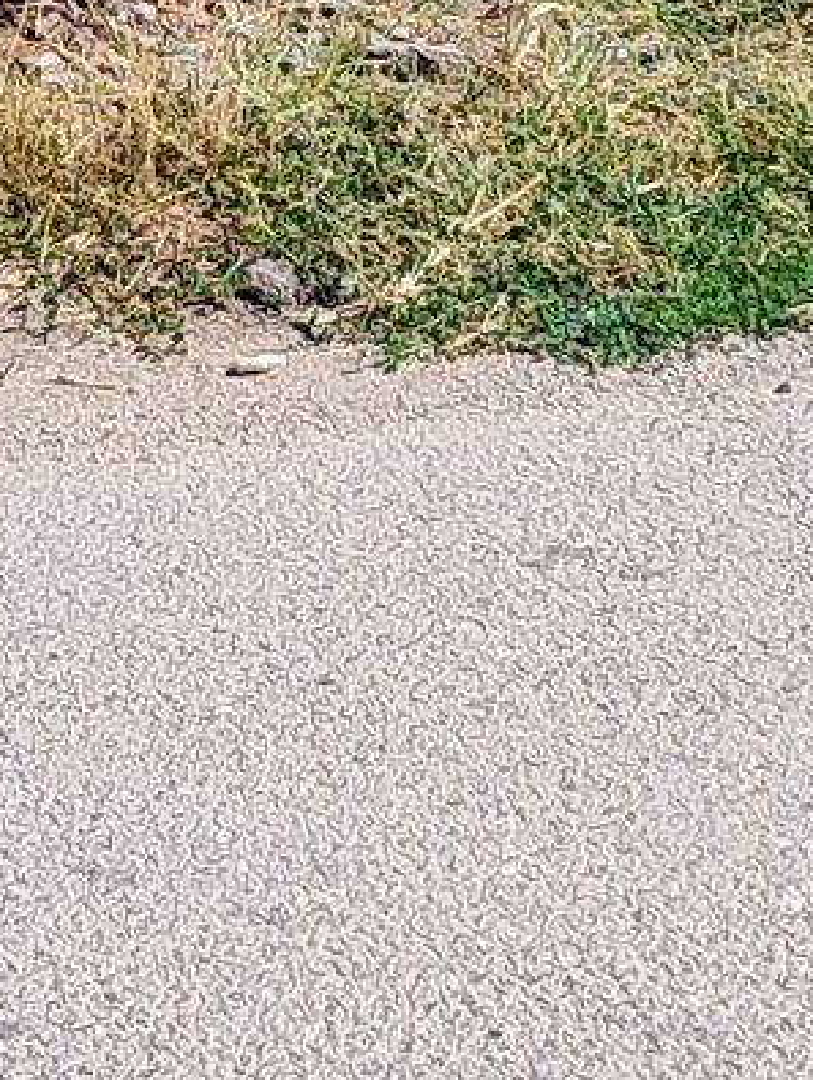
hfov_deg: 9.1
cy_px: -796
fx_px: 5031
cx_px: -229
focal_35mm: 161
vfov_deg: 11.5
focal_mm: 5.56
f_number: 1.8
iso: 100
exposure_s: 1/886
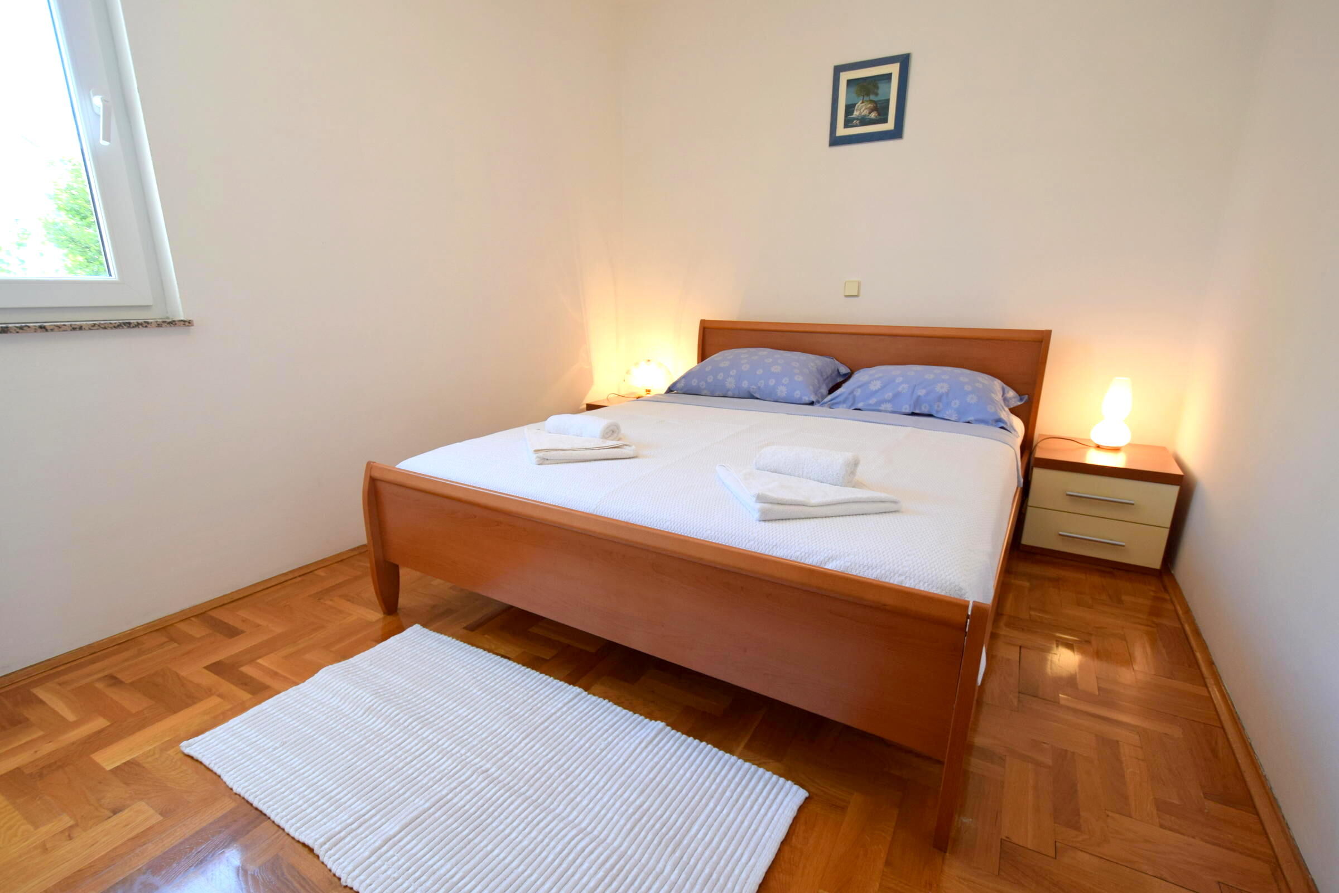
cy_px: 446
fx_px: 558
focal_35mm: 15
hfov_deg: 100.4
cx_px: 670
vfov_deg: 77.3
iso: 400
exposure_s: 1/80
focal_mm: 10
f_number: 4.5
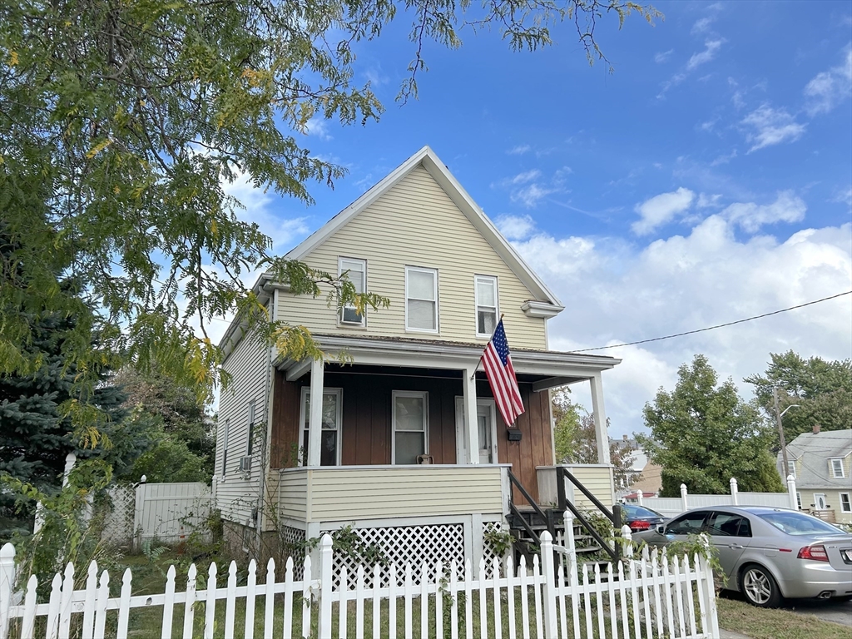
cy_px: 320
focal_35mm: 26
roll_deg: +1.0
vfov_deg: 53.1
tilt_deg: +15.0
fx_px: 640
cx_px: 426
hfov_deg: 67.3
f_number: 1.5
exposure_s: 1/3968
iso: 50
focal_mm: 5.7
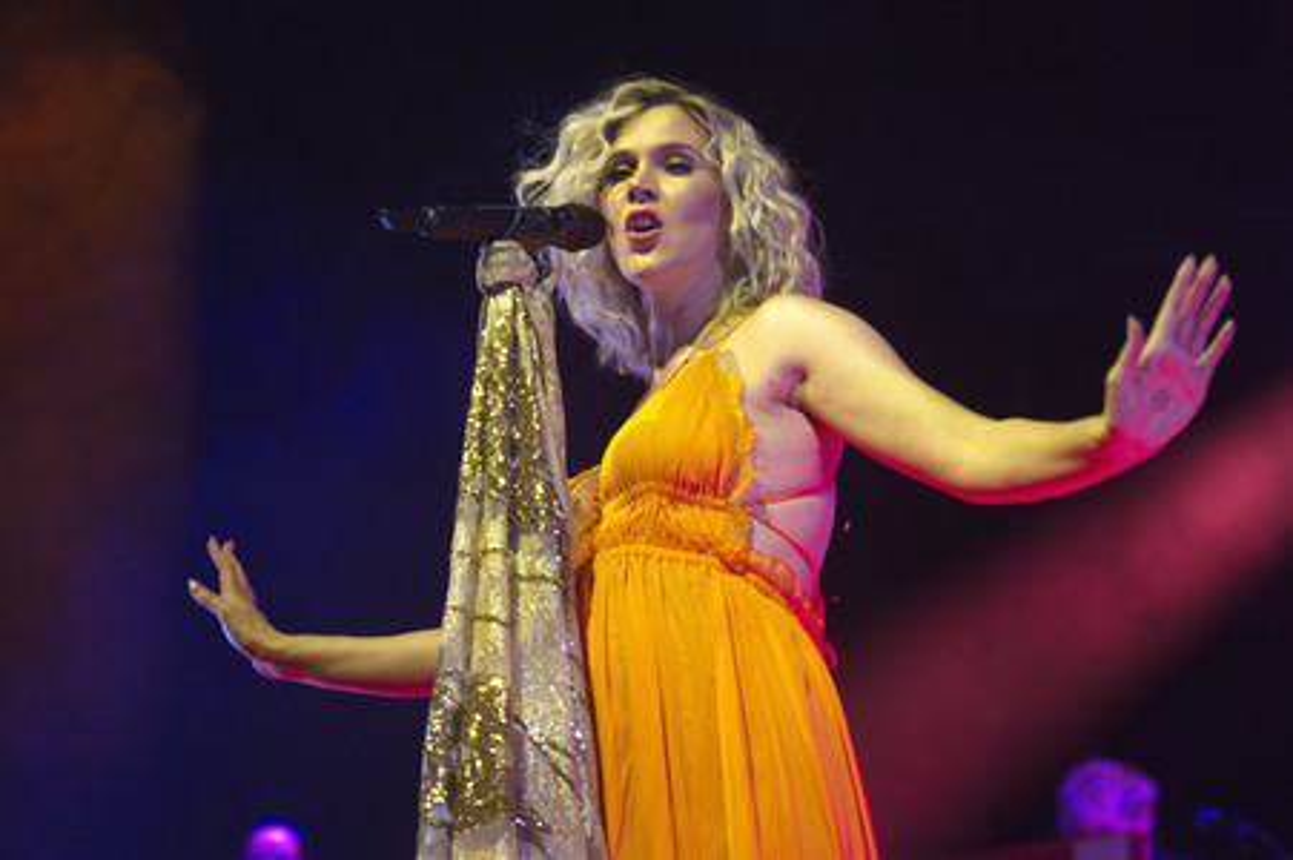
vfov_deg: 16.6
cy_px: 430
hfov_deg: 24.8
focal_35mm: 82
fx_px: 2943
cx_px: 646
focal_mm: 82
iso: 1600
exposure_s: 1/160
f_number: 2.8
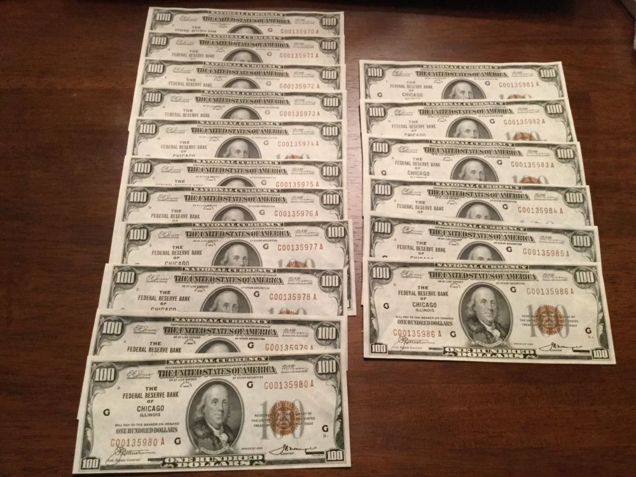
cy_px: 238
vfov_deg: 45.4
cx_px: 318
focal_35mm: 31
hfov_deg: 58.4
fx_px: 570
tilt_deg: -67.4
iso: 200
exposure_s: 1/24
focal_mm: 3.3
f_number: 2.4
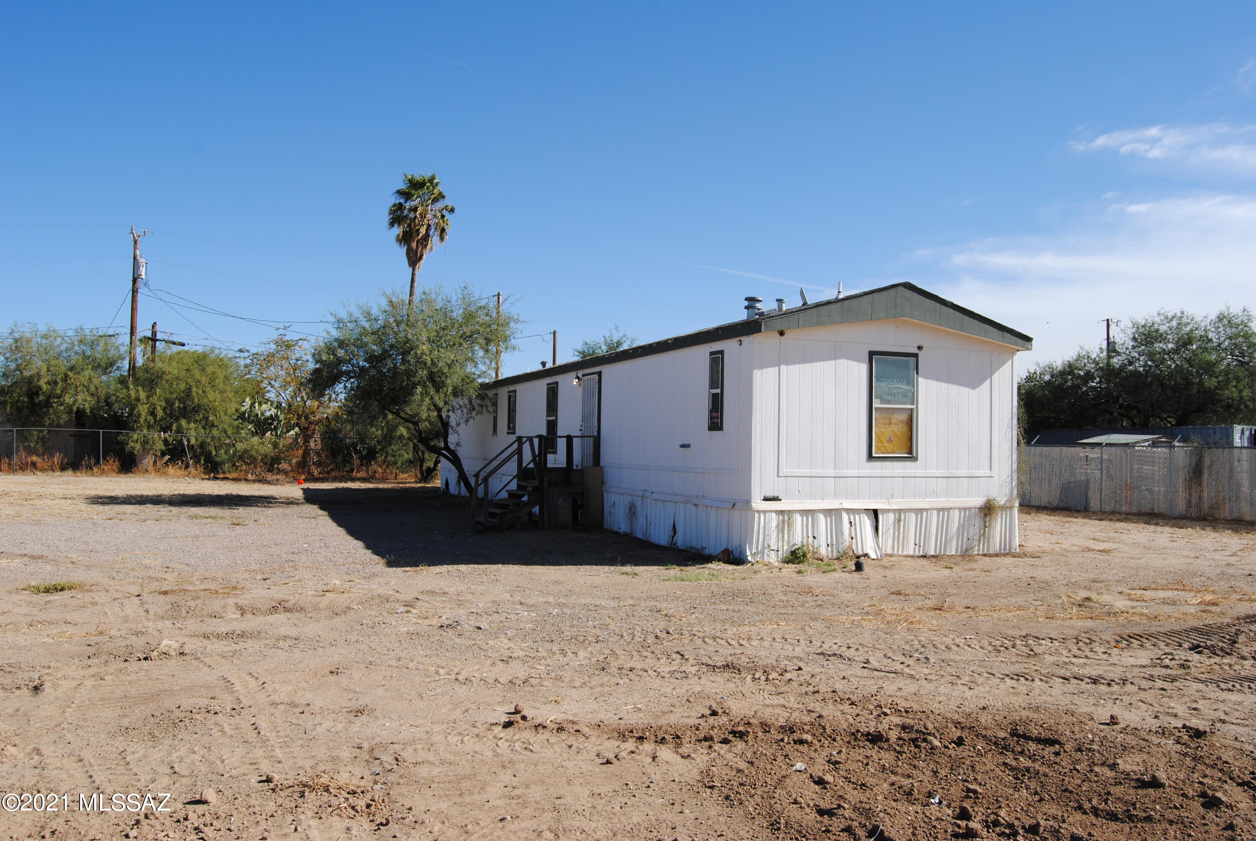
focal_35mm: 28
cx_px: 628
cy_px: 420
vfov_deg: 45.8
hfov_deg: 64.5
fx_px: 995
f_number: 9
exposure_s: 1/320
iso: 100
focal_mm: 19
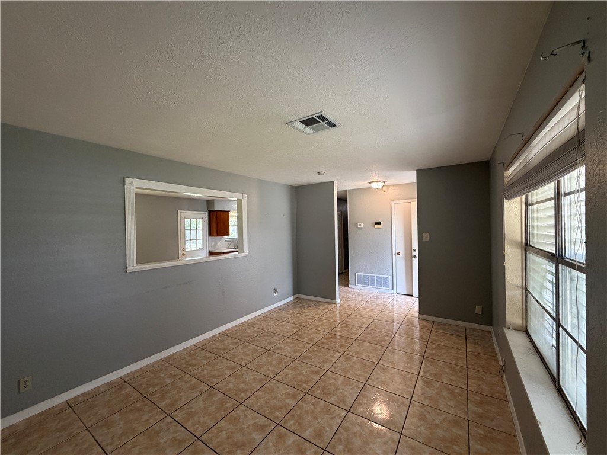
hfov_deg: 102.1
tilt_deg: -0.4
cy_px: 228
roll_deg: +0.9
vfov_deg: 85.7
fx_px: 245
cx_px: 304
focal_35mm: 14
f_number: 2.2
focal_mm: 2.22
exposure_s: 1/121
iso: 320
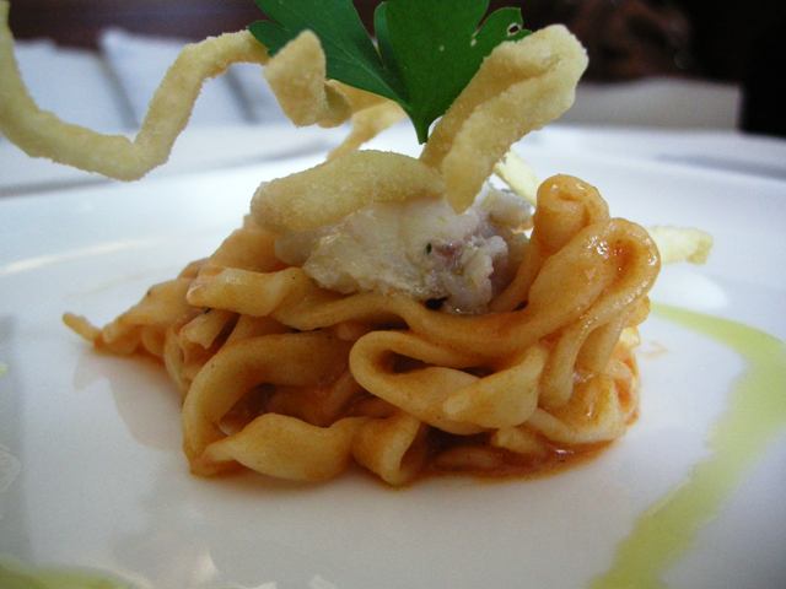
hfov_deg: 51.4
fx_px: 817
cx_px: 393
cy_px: 294
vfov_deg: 39.7
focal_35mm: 36
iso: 547
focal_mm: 7.5
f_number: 2.7
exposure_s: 1/125
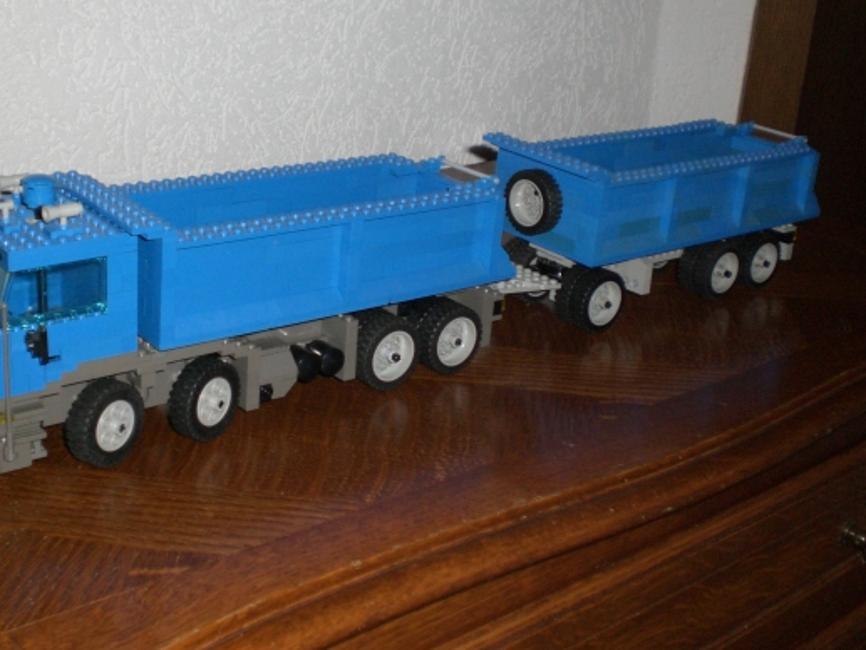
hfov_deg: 40.4
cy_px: 268
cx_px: 382
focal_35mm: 47
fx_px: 1176
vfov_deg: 30.8
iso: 200
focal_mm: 6.3
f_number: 3.1
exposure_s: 1/60
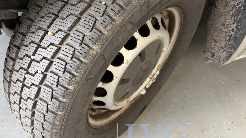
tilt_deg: -38.6
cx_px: 89
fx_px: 248
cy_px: 50
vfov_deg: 31.0
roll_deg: -7.3
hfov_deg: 52.1
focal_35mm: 38
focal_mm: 5.96
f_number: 1.6
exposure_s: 1/61
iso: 125
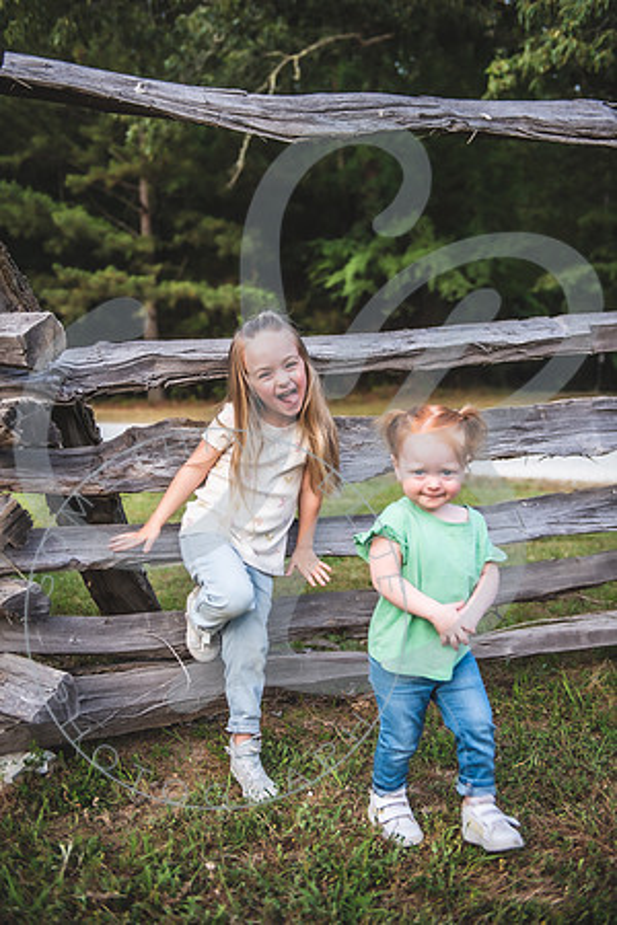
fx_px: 925
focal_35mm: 36
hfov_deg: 36.9
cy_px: 462
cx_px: 308
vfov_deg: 53.1
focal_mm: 36
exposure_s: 1/200
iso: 100
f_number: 2.8
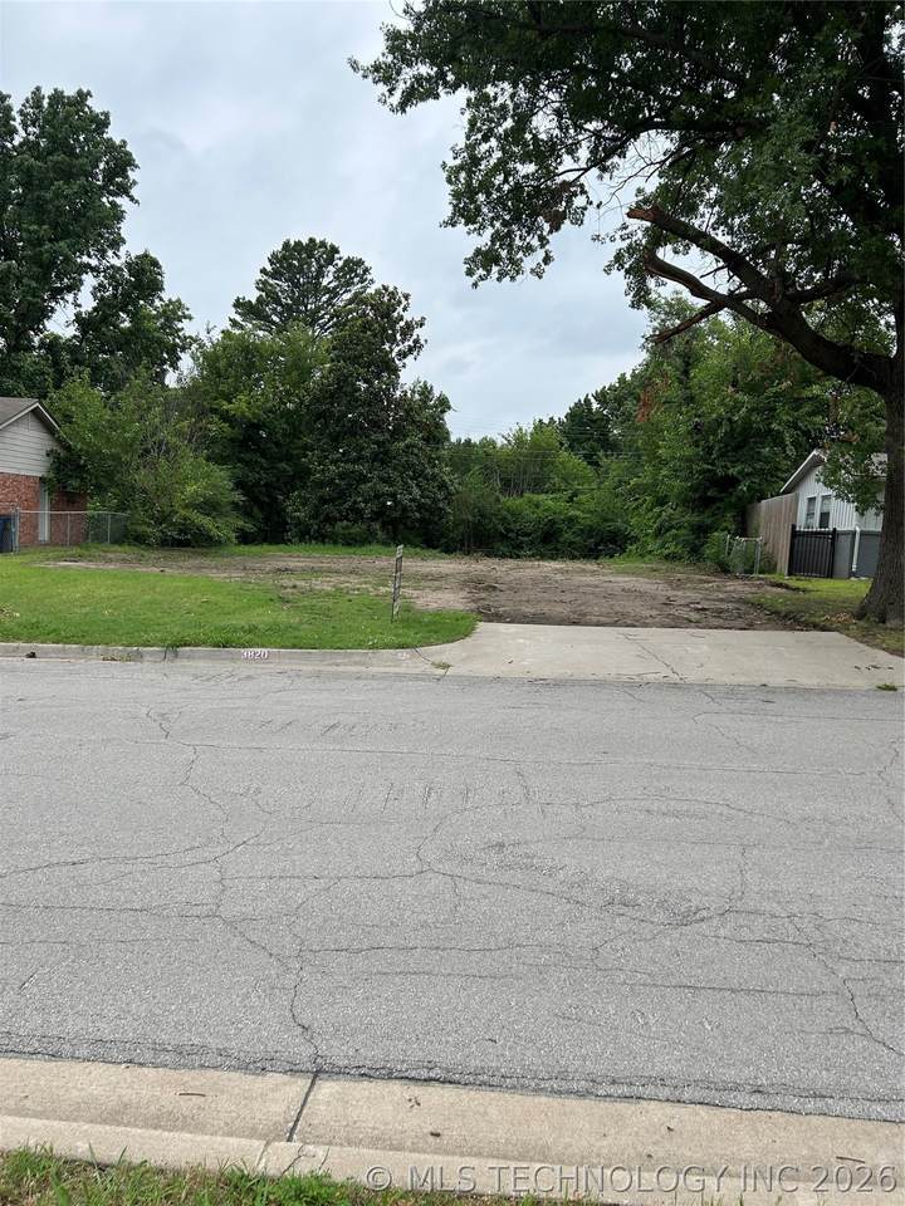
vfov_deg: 67.3
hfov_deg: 53.1
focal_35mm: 26
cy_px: 603
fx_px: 906
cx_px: 452
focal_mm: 5.7
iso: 50
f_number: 1.5
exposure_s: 1/2083
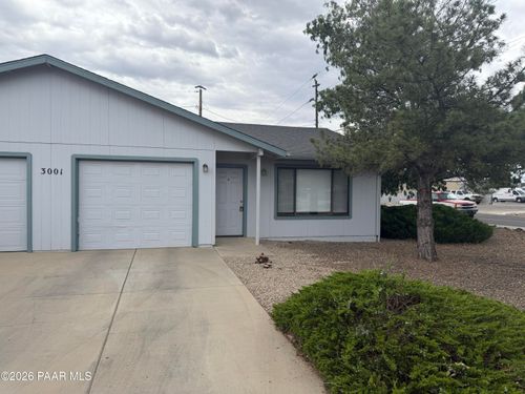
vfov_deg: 56.8
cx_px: 262
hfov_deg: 71.6
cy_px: 197
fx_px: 364
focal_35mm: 24
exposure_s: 1/3759
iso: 80
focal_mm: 6.76
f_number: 1.78
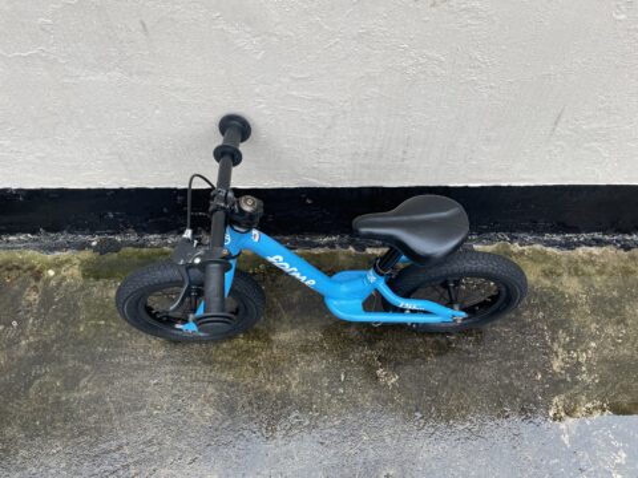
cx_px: 319
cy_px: 239
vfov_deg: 53.1
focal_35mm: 26
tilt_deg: -59.8
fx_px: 479
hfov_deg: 67.3
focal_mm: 4.2
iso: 64
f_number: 1.6
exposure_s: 1/121
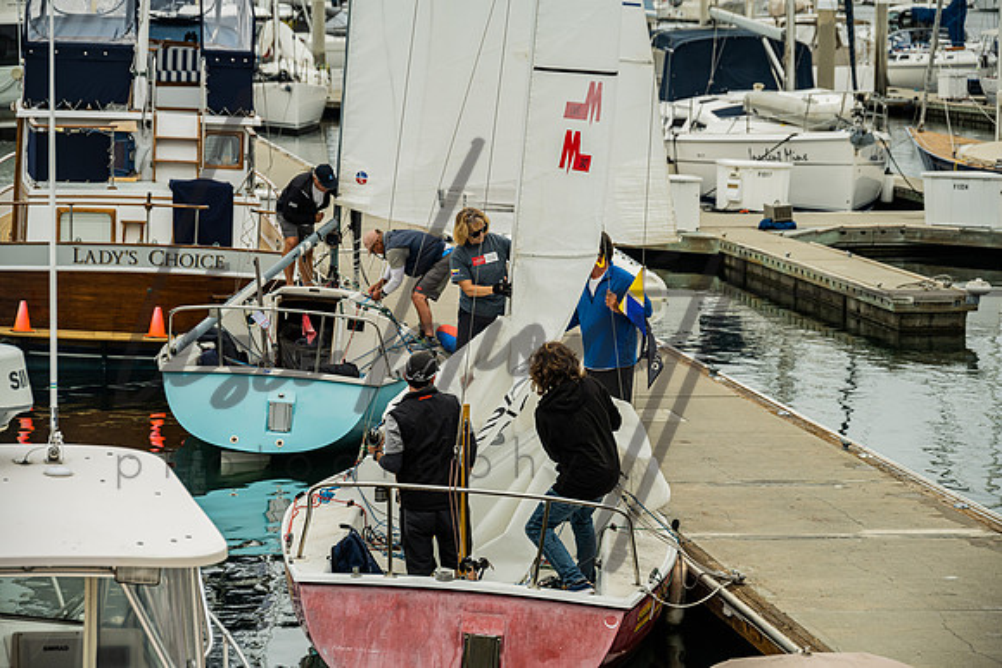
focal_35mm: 110
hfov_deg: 18.6
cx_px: 501
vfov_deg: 12.5
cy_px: 334
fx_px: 3062
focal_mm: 110
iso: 320
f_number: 6.3
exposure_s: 1/640
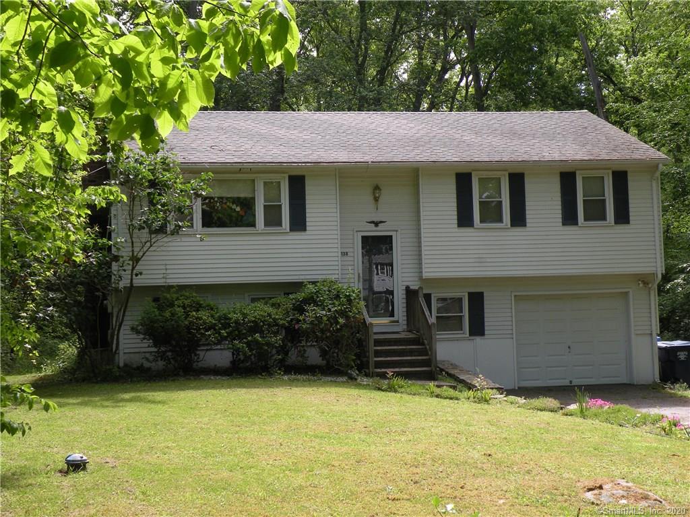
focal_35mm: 56
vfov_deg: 26.1
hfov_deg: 34.3
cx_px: 345
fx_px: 1116
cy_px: 258
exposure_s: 1/140
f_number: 4.5
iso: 64
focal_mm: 9.8
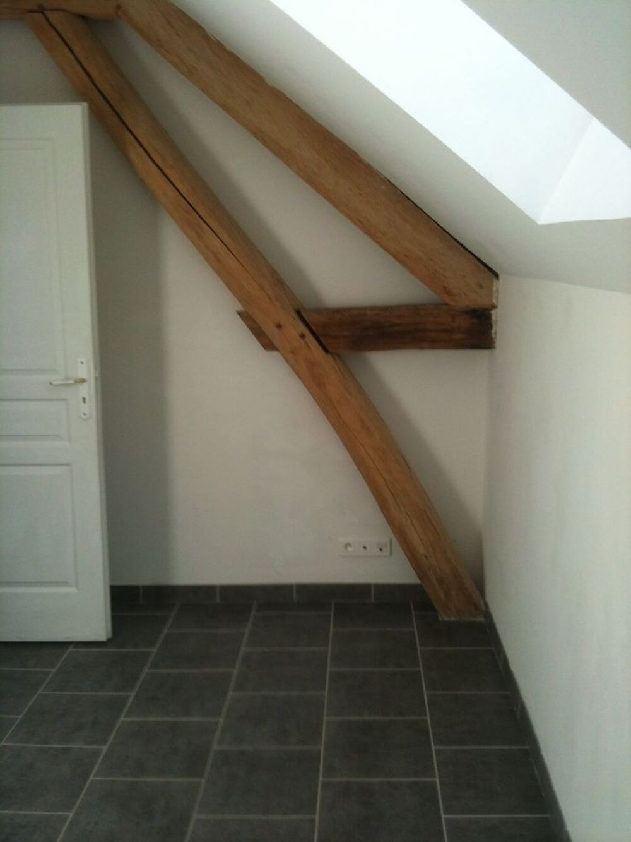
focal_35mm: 35
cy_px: 421
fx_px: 851
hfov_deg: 40.7
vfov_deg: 52.6
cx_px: 316
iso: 80
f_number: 2.8
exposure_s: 1/50
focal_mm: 3.85
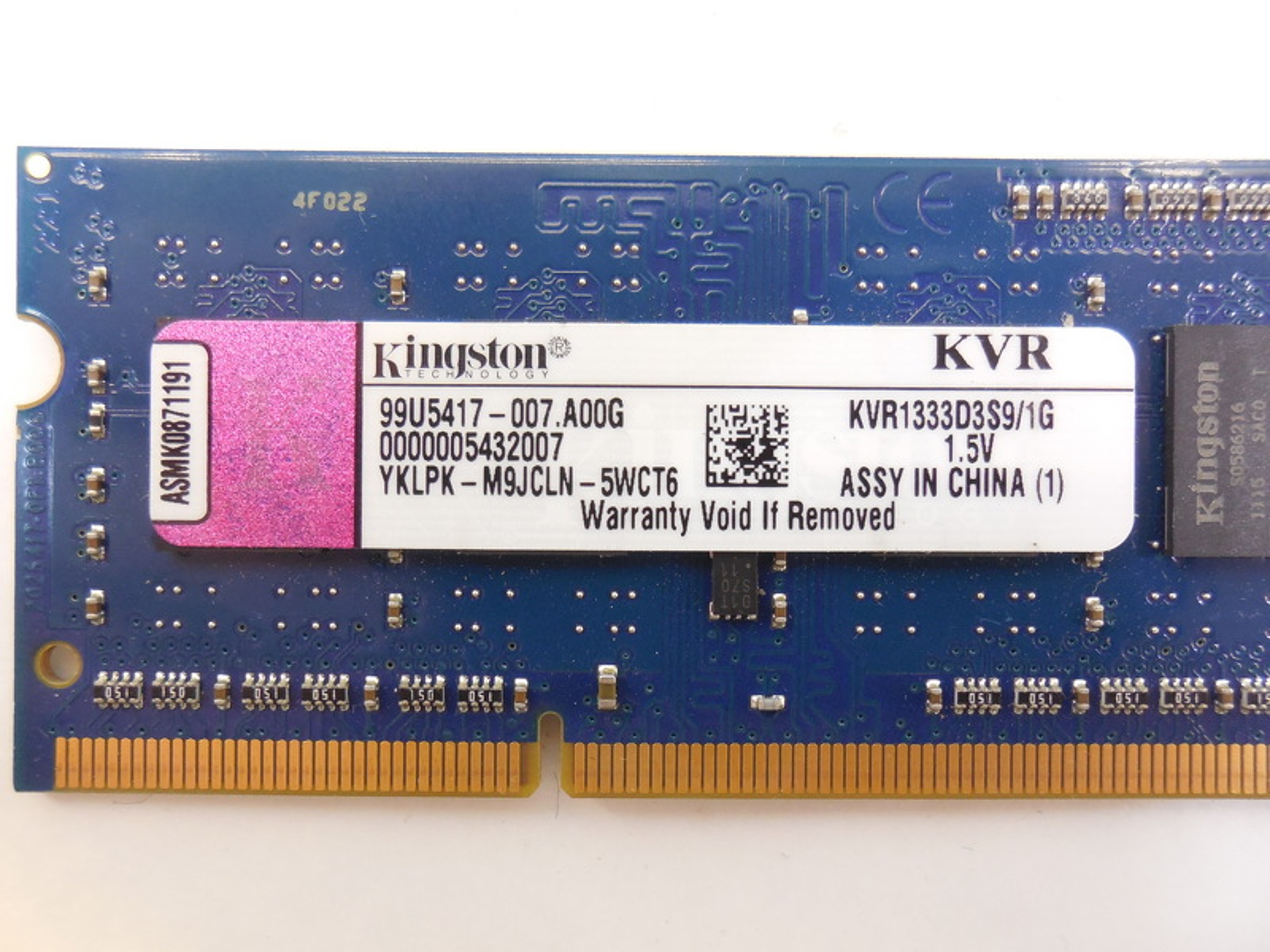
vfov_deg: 53.1
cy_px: 476
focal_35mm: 26
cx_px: 635
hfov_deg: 67.3
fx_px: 954
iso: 360
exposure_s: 1/30
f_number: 3.5
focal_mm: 4.6
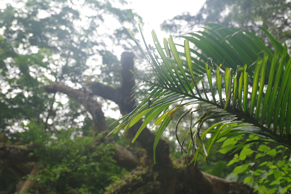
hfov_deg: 43.6
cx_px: 146
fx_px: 364
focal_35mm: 45
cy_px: 97
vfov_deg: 29.9
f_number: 4.5
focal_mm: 30
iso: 200
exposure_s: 1/30
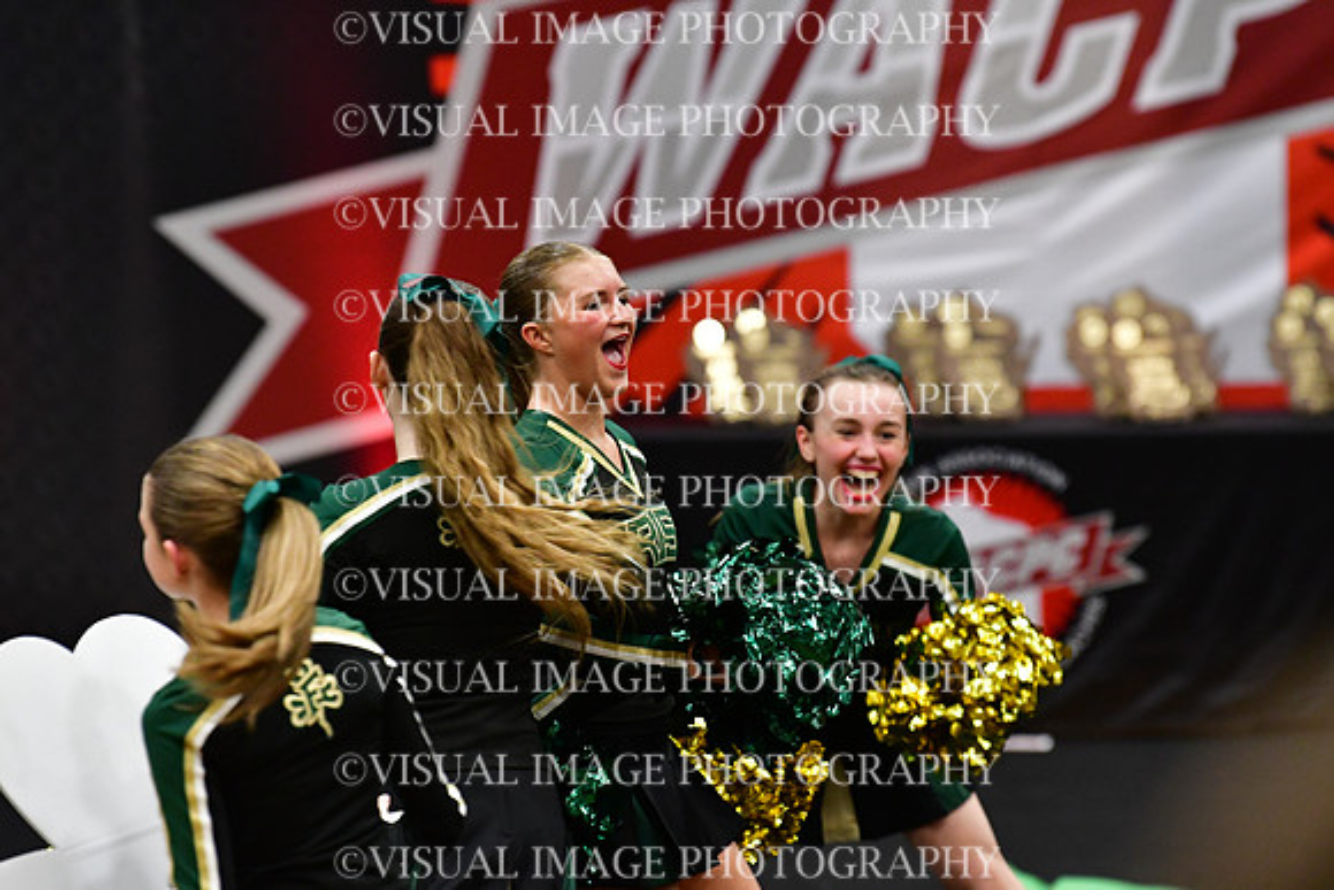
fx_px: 11119
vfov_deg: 4.6
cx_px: 667
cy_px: 445
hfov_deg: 6.9
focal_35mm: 300
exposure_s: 1/500
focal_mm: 200
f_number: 3.5
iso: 4000
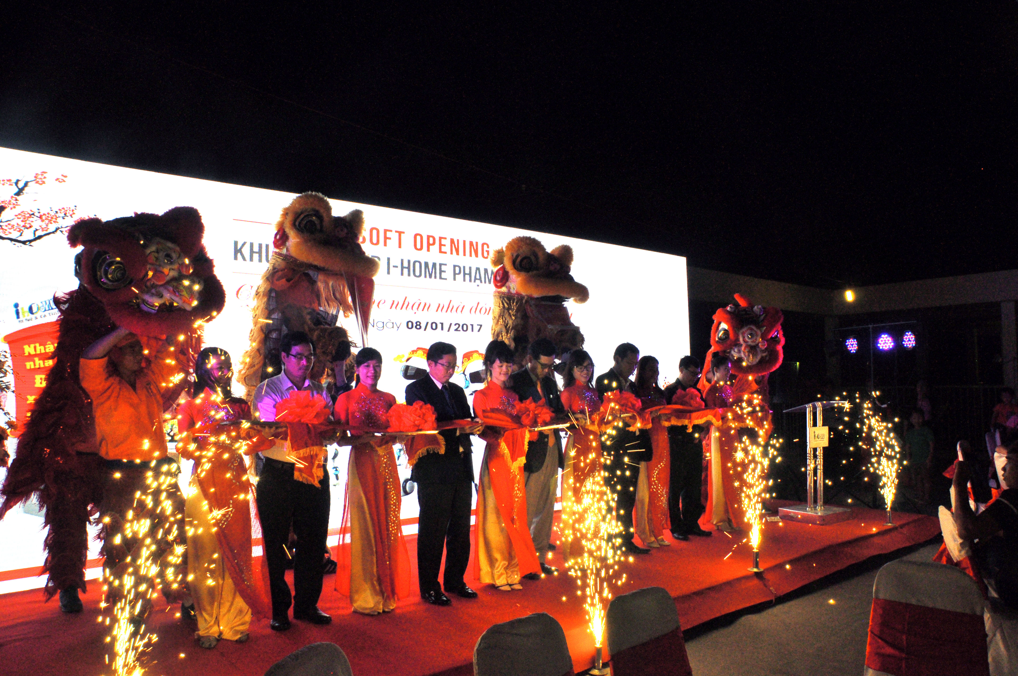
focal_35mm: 48
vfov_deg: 28.0
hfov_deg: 41.2
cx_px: 509
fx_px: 1356
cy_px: 338
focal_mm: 32
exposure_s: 1/200
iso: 720
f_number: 14
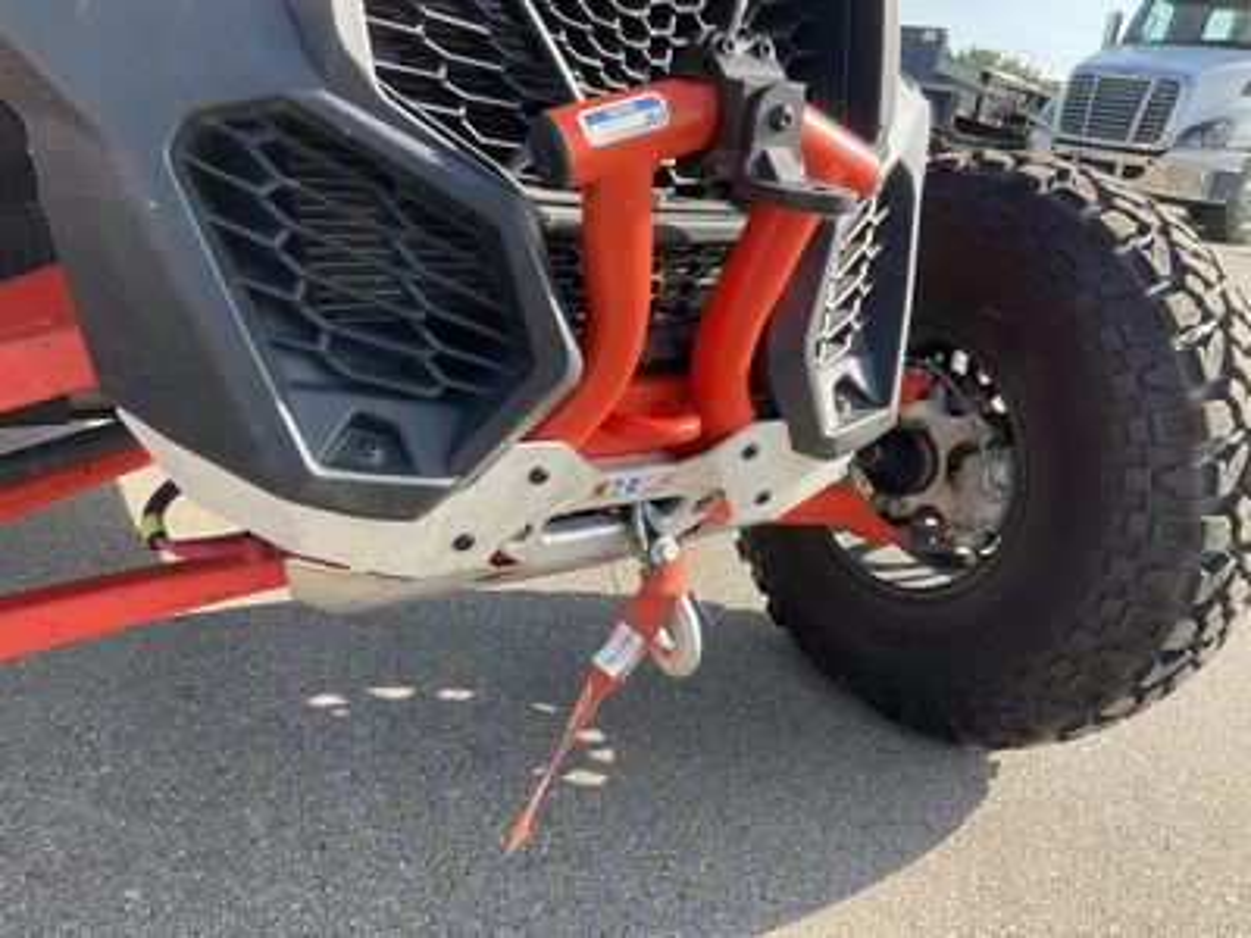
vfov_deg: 48.2
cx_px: 626
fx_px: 1048
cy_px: 469
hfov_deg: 61.7
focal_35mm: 29
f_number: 1.8
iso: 25
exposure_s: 1/375
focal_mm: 3
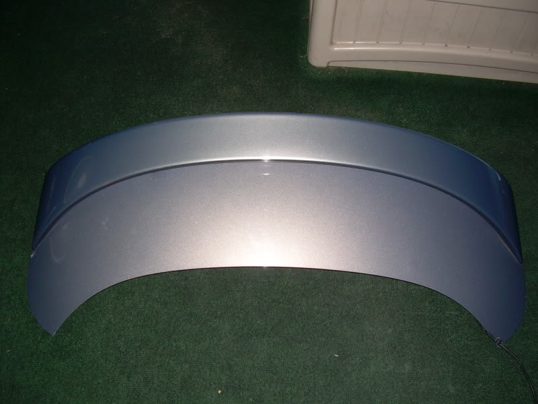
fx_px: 591
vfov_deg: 37.7
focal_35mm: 38
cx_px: 269
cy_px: 202
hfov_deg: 49.0
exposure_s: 1/60
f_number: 2.8
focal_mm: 6.3
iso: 84
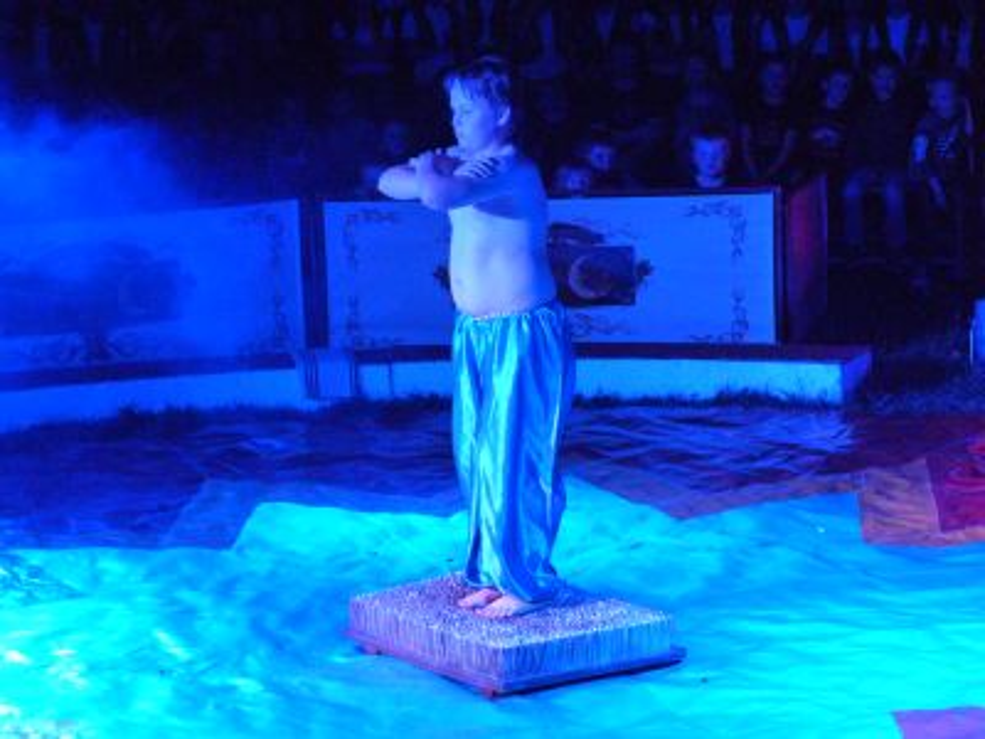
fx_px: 2817
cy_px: 370
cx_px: 492
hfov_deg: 19.8
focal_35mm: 99
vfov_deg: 14.9
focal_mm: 17.9
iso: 800
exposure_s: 1/30
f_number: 3.5
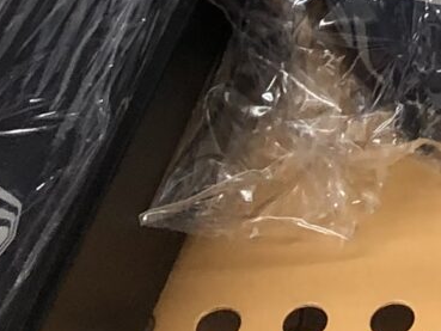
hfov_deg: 9.5
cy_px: -742
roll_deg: +2.5
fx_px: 2472
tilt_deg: -30.1
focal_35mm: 194
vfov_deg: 6.8
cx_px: 881
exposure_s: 1/30
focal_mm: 3.99
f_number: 1.8
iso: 25
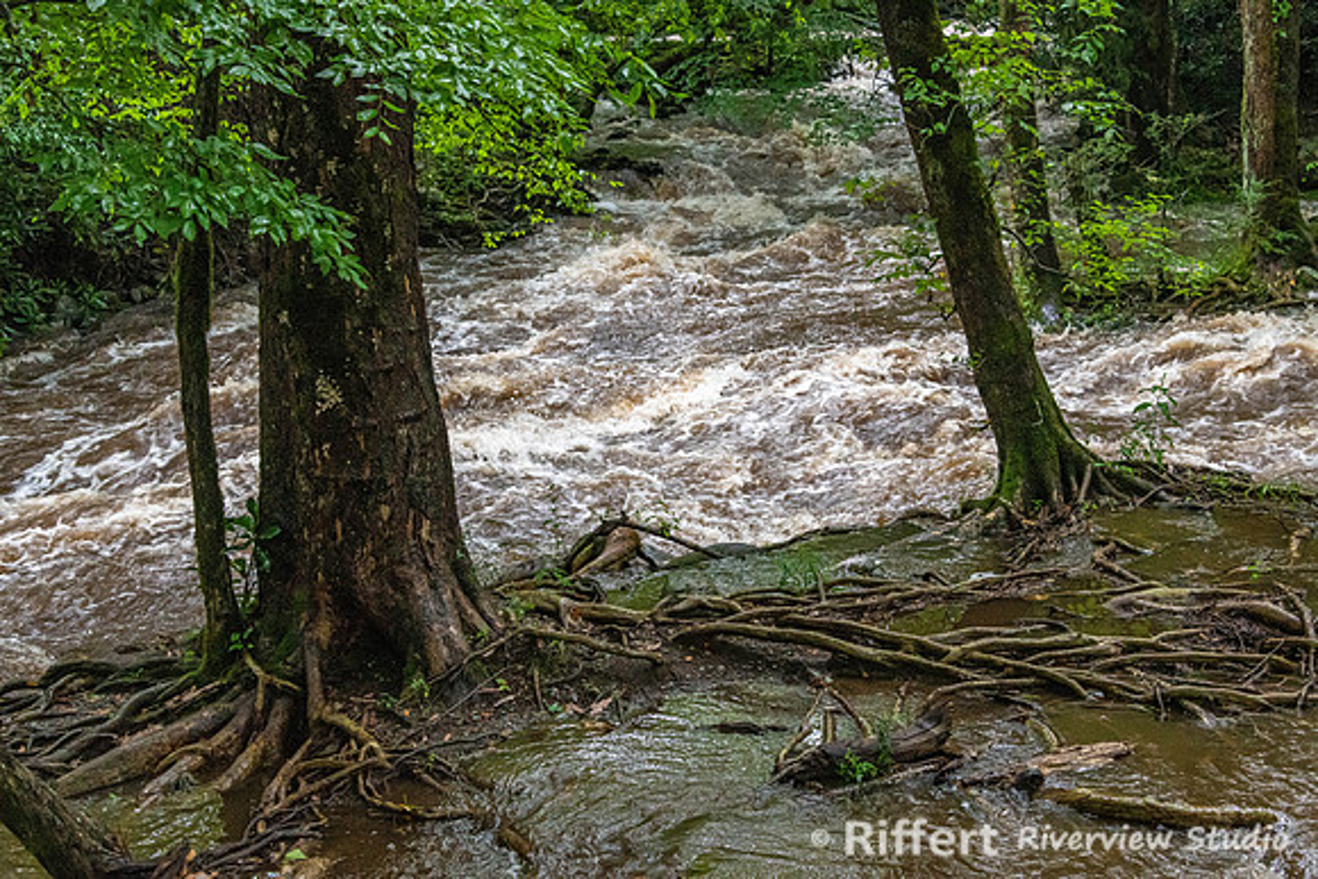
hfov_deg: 35.6
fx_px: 2051
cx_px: 659
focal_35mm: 56
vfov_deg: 24.2
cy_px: 440
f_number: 8
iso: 6400
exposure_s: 1/160
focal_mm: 56
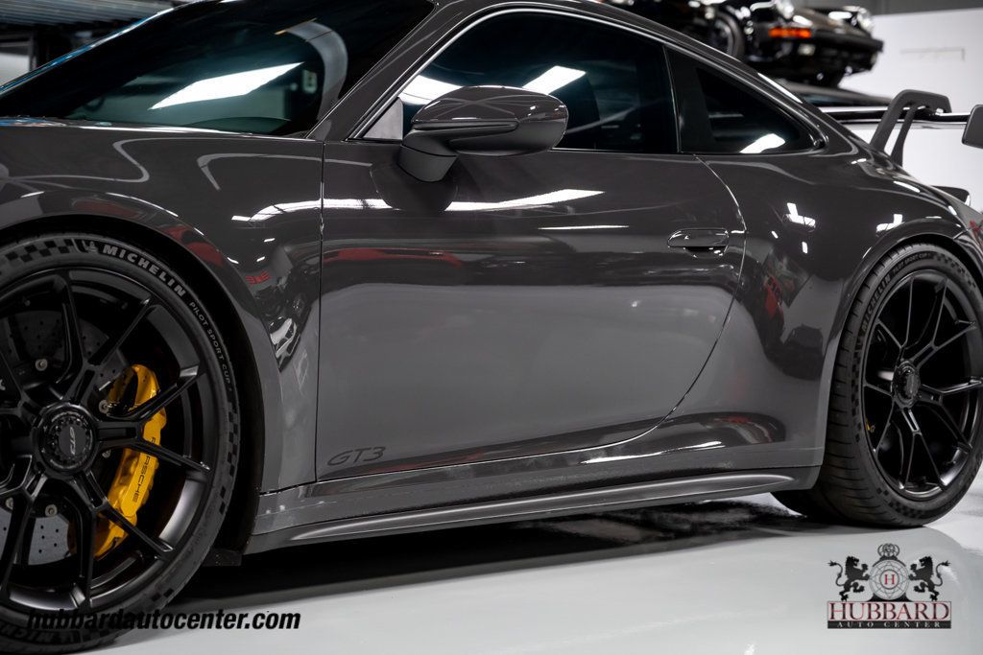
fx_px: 1775
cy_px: 328
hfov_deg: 31.0
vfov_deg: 20.9
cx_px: 492
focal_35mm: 65
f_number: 4
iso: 800
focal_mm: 65
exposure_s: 1/60
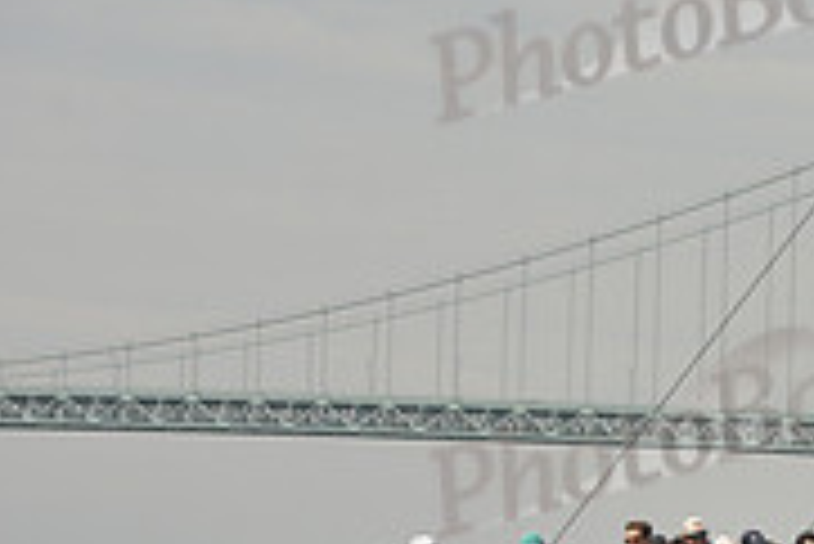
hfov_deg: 6.7
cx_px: 1300
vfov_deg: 4.5
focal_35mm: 304
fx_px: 6879
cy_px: 591
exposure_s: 1/640
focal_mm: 95
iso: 250
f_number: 5.6
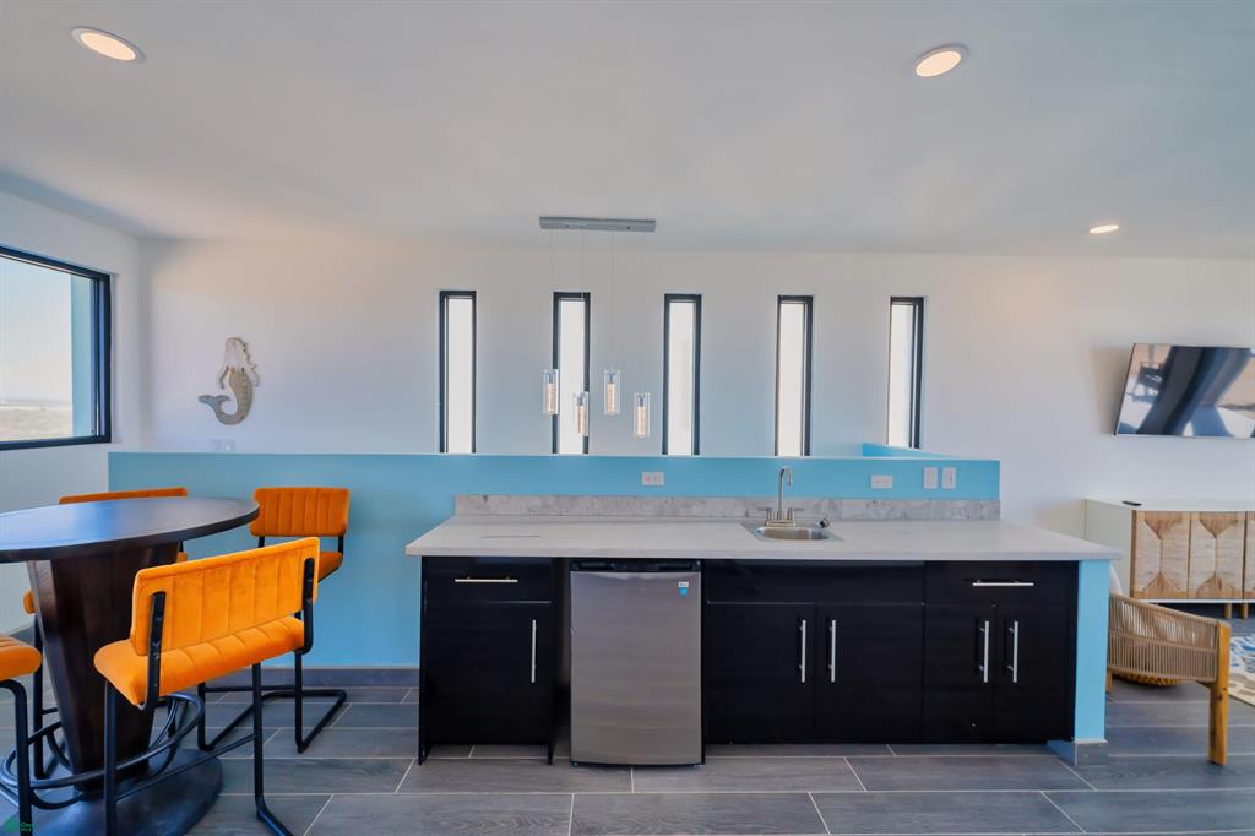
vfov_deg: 81.2
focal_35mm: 14
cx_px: 628
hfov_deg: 104.3
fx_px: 488
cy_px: 418
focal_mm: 14
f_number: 5.6
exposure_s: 1/125
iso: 400
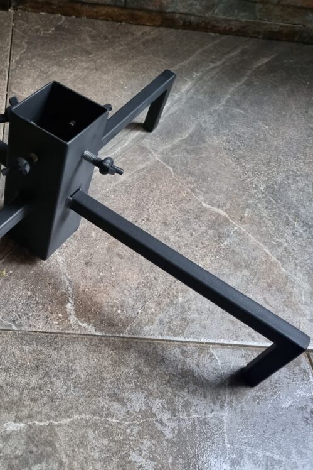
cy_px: 230
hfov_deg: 34.3
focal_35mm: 37
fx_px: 482
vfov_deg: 51.9
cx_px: 41
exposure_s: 1/50
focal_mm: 5.4
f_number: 1.8
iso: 640
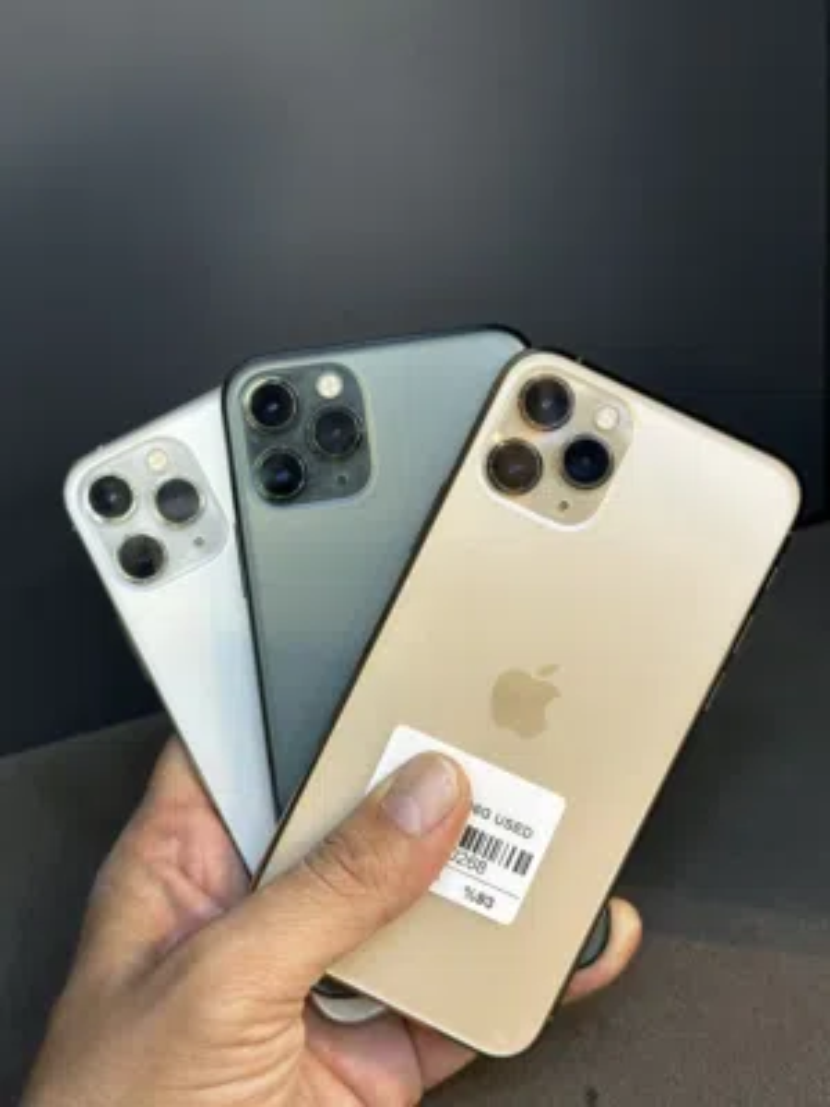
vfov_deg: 39.7
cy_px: 554
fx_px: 1535
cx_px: 415
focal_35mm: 48
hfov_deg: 30.3
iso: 80
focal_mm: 6.86
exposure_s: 1/100
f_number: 1.78
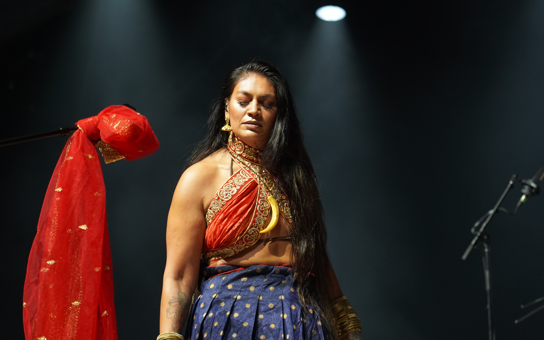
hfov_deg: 19.3
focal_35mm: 108
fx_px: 1601
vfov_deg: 12.1
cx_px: 270
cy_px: 175
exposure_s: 1/160
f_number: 4
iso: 3200
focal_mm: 105
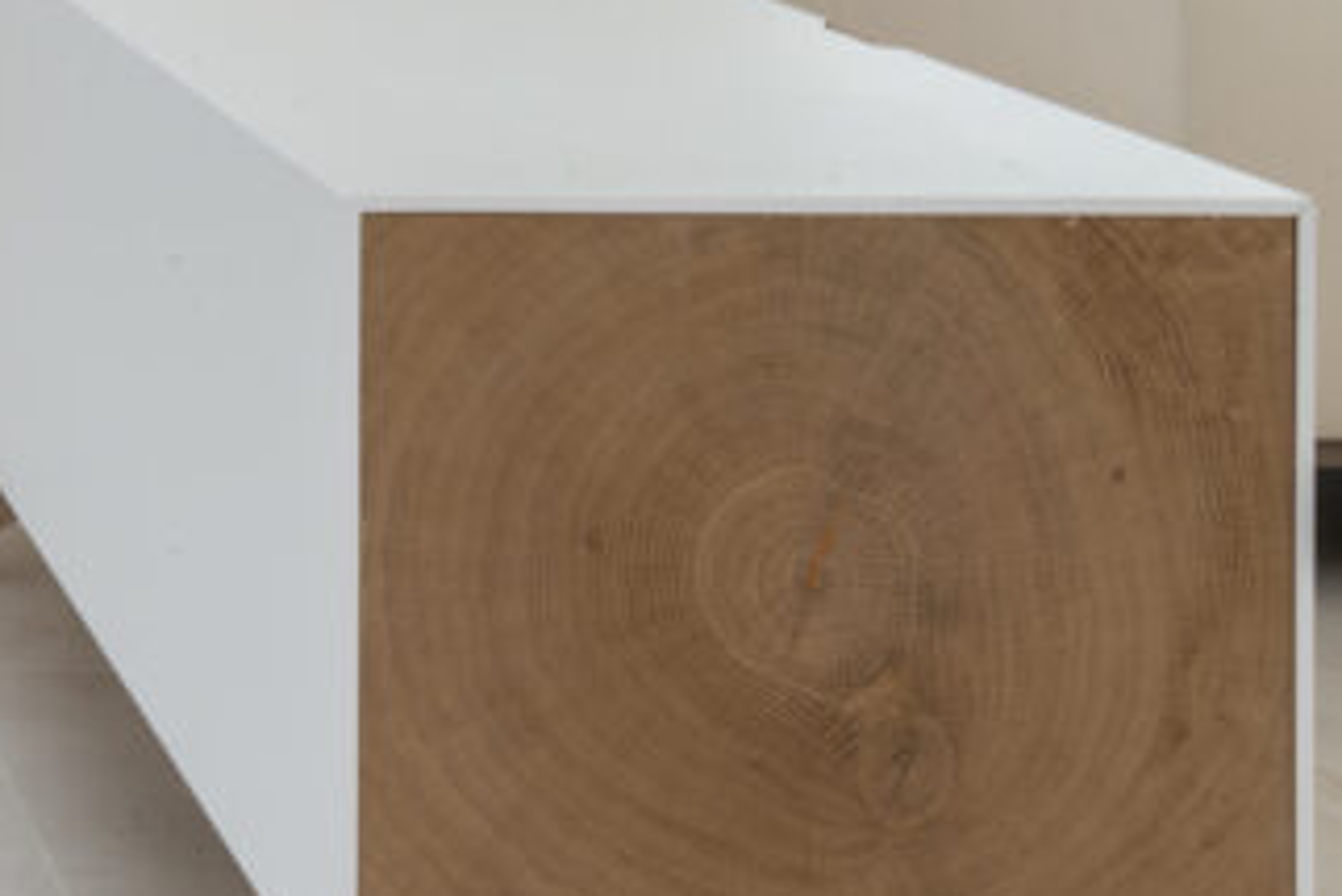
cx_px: -675
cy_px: -533
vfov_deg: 13.2
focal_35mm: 97
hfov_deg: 18.6
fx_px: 3617
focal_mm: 30
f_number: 22
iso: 100
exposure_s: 1/6
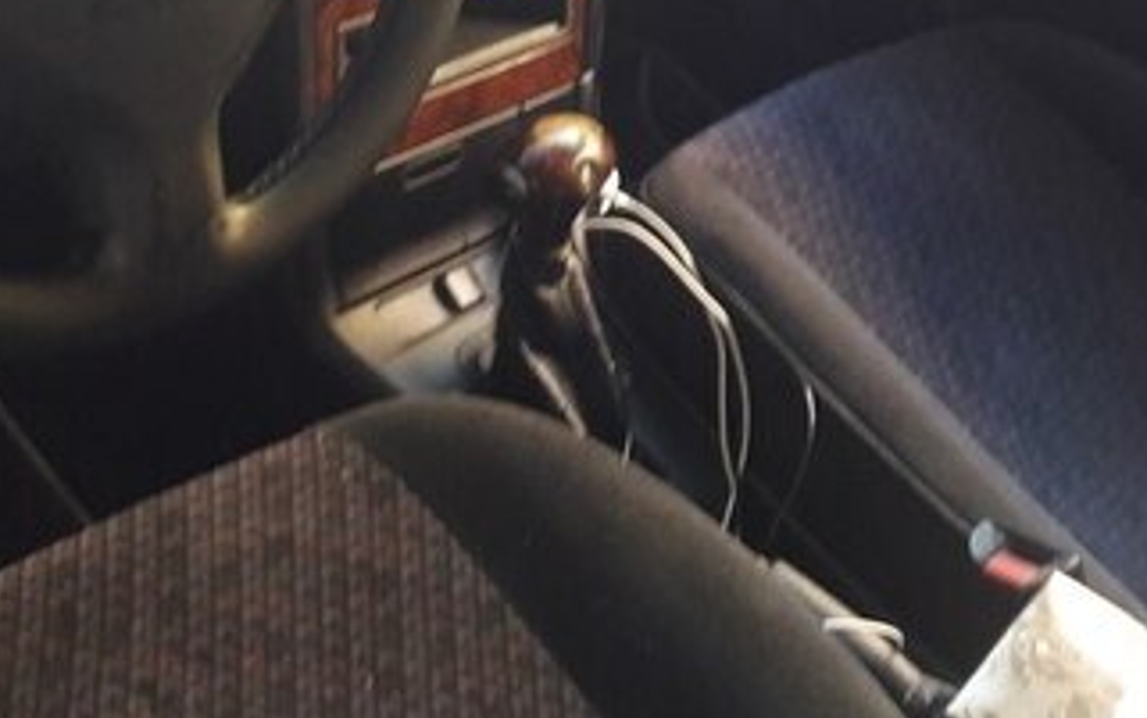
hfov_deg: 33.3
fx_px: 1908
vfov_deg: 20.0
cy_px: -141
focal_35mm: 61
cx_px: 700
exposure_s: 1/25
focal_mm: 3.7
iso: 200
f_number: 1.9
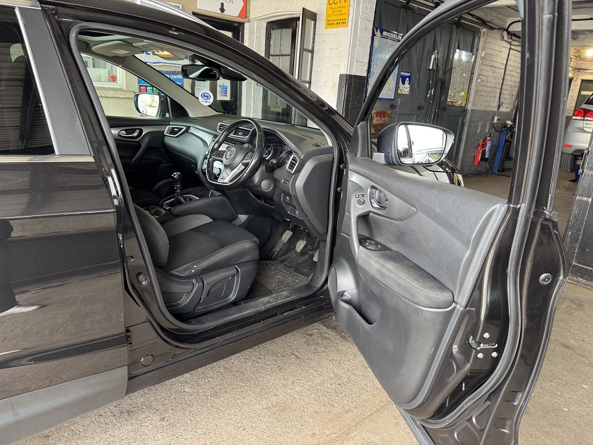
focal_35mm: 24
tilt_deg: -16.8
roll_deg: -4.7
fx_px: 411
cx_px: 296
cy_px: 222
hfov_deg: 71.6
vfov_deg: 56.8
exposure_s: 1/100
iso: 160
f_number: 1.78
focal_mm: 6.76
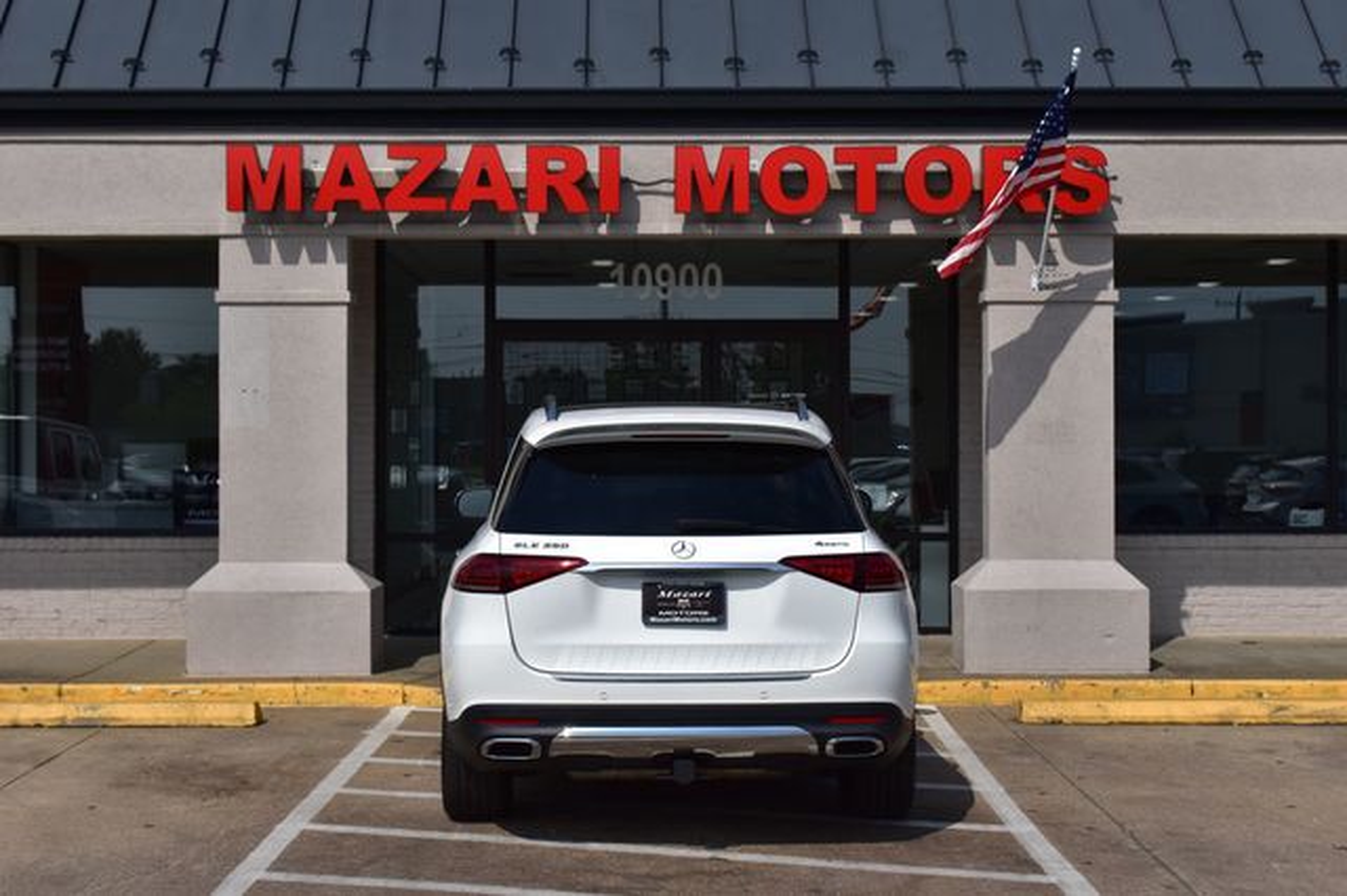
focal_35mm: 57
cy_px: 448
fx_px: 2132
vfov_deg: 23.8
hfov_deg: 35.1
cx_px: 674
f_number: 13
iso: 200
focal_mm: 38
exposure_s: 1/800
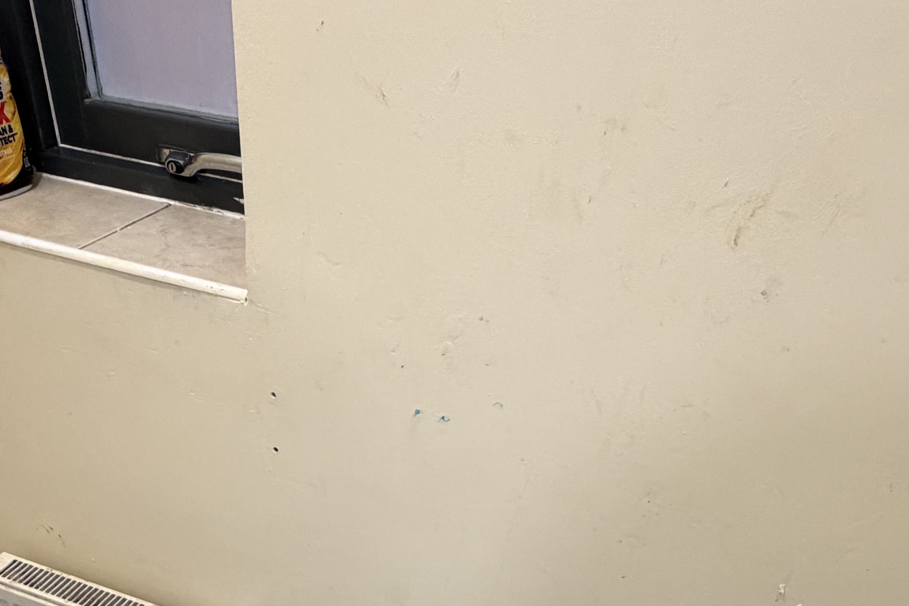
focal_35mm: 32
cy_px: 671
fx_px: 808
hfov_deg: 58.3
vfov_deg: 35.1
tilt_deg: -46.1
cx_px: 373
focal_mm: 2.22
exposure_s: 1/75
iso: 320
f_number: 2.2
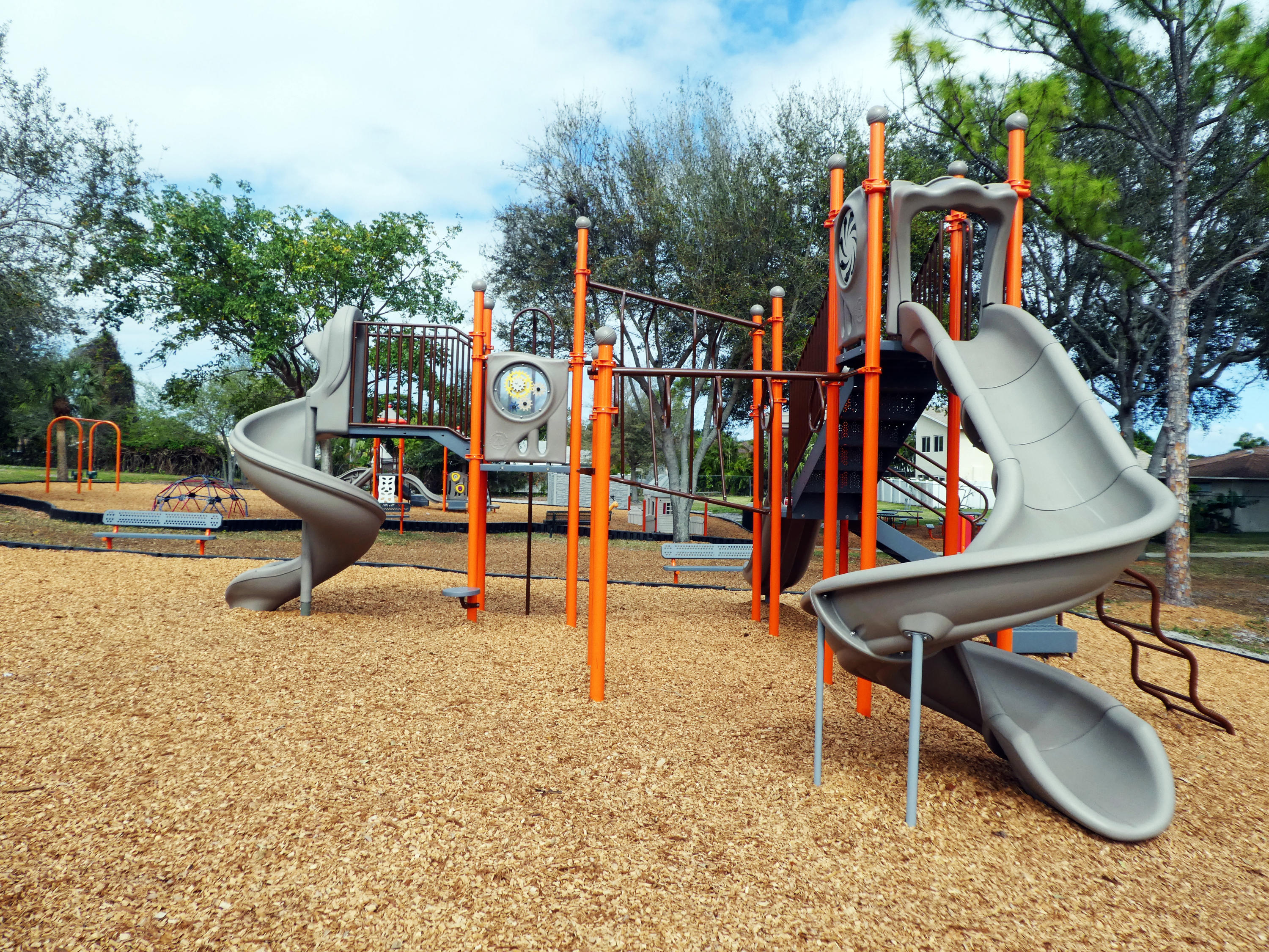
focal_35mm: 24
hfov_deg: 71.6
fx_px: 880
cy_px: 476
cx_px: 634
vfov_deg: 56.8
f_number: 3.3
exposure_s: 1/800
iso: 80
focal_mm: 4.3
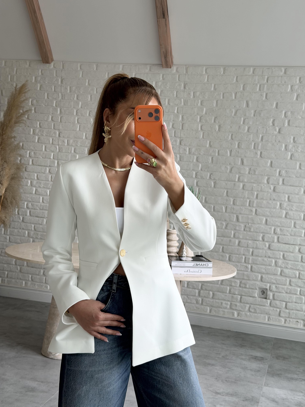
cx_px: 152
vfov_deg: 39.7
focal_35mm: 48
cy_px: 204
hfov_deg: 30.3
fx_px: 564
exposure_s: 1/300
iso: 64
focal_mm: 6.76
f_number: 1.78
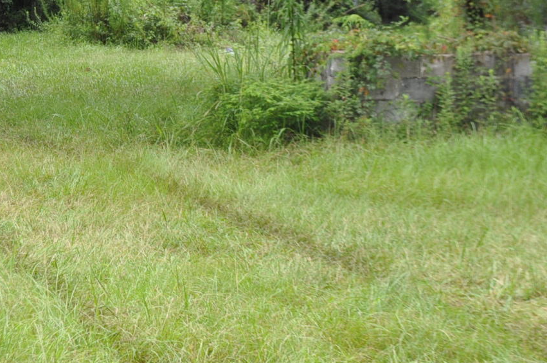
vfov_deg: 11.2
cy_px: 21
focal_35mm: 121
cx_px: 166
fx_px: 1836
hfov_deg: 16.9
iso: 400
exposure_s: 1/125
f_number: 5.6
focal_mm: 32
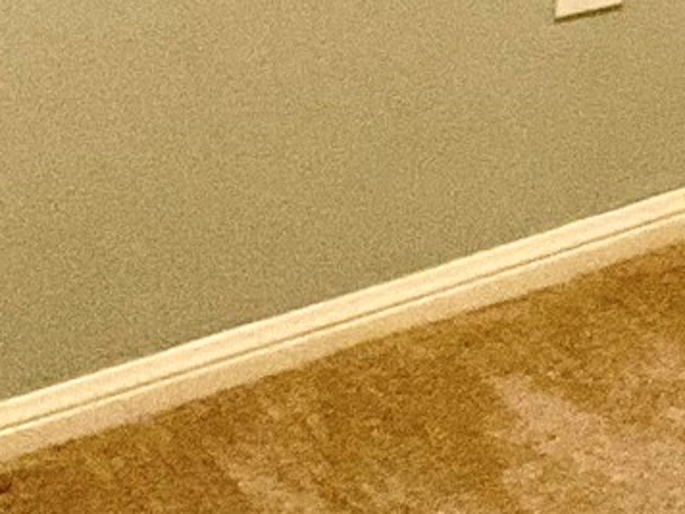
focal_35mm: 167
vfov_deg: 7.9
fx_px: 3305
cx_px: 1499
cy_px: -897
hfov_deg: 10.6
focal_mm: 3
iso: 250
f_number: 1.8
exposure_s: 1/40
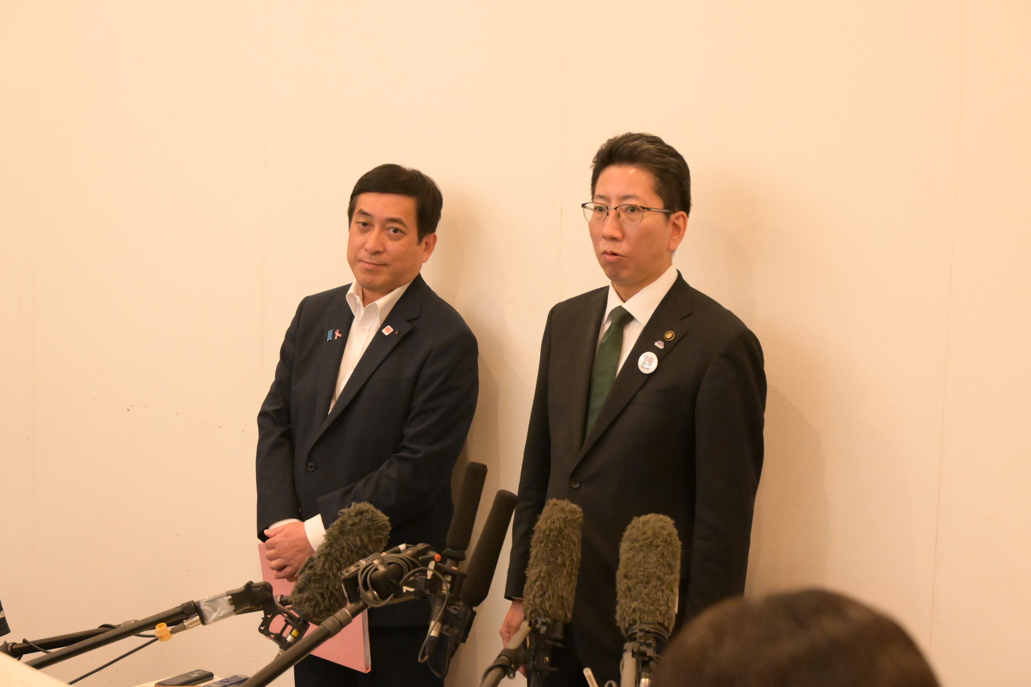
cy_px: 344
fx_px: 1976
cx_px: 516
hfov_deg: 29.2
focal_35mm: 69
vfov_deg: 19.7
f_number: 5.6
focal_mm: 46
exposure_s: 1/125
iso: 6400
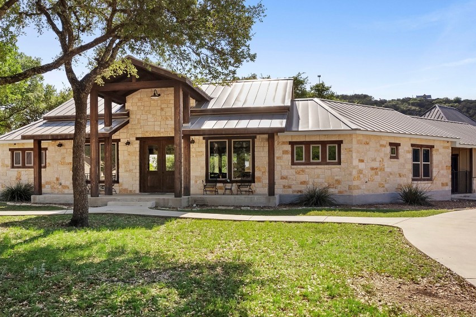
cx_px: 214
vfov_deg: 43.5
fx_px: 396
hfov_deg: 61.8
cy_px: 171
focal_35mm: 30
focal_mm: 8.38
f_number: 2.8
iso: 100
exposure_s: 1/320
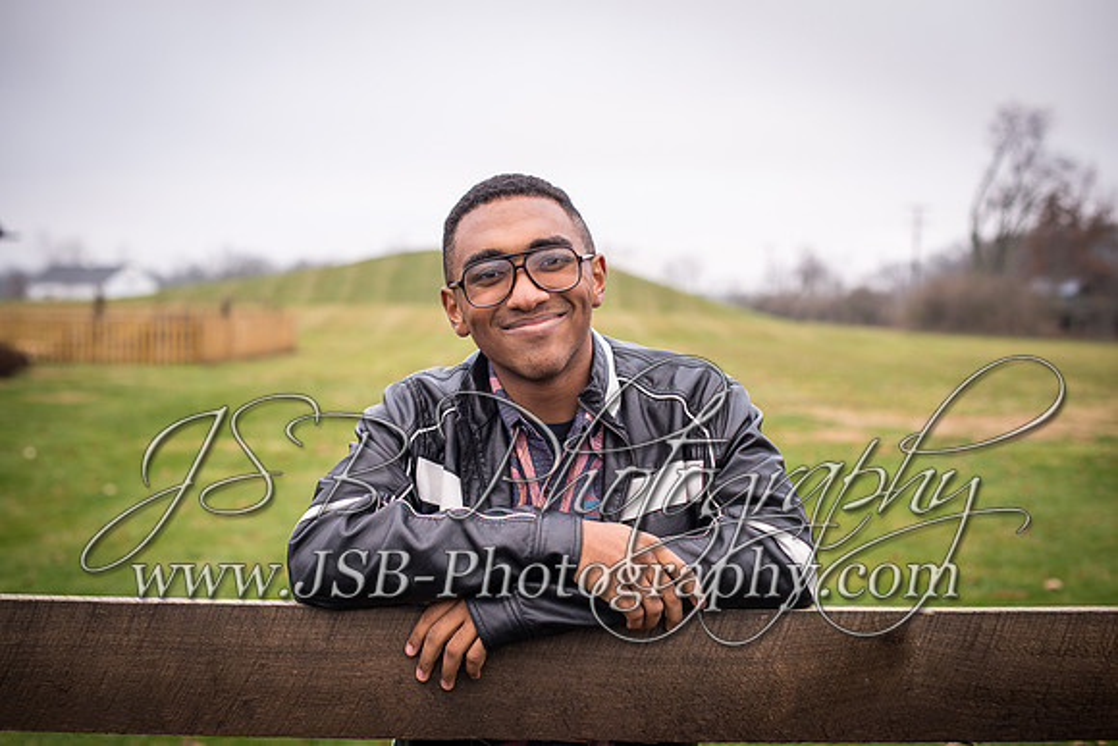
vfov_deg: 27.0
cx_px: 559
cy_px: 373
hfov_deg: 39.6
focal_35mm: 50
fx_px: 1553
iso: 200
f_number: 2.8
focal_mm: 50
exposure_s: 1/60
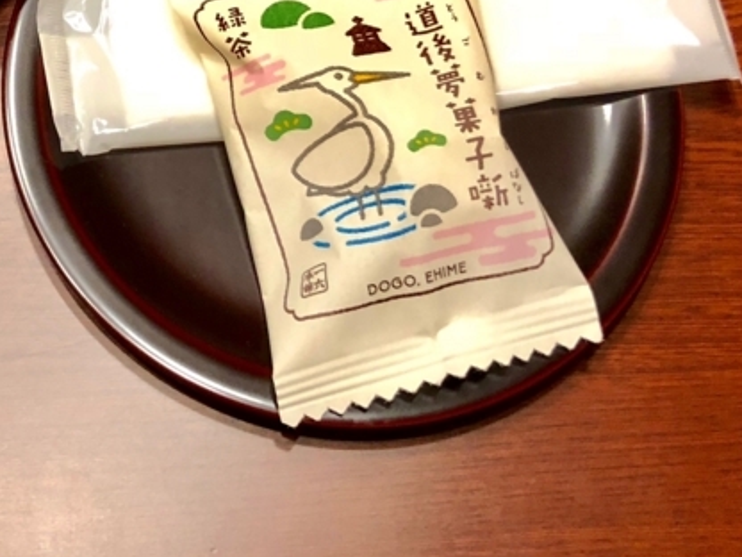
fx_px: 1479
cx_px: 71
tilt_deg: -62.3
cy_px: -36
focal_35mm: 69
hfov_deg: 27.2
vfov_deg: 20.4
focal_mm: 4
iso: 64
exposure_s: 1/15
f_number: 1.8
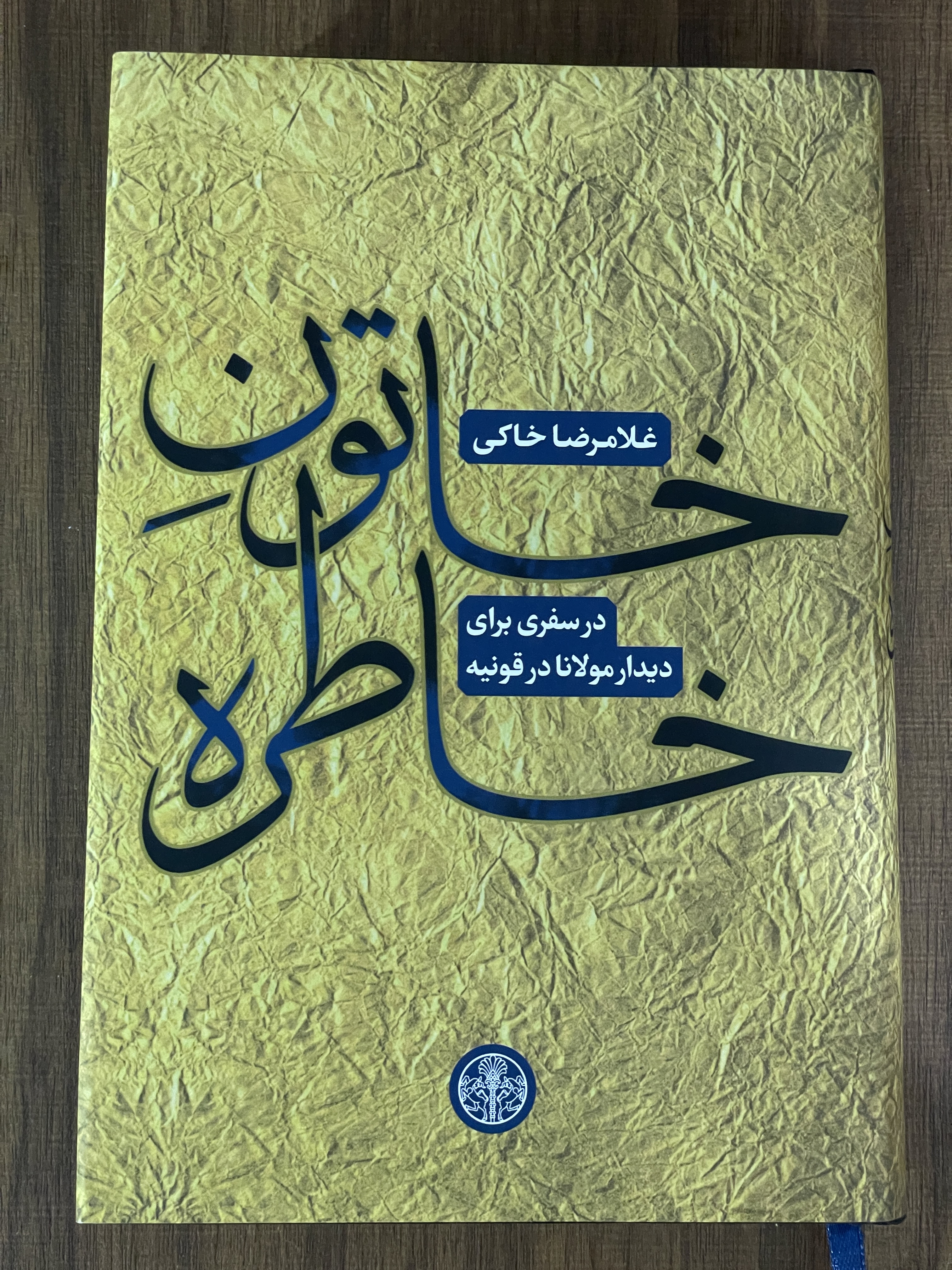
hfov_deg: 28.0
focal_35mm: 52
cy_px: 635
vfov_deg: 36.8
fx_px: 1907
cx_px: 476
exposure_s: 1/37
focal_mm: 6
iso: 1000
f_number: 2
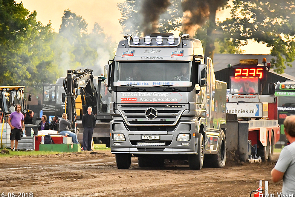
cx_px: 146
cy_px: 98
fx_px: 2761
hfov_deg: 6.1
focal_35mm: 337
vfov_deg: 4.1
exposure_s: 1/800
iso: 3200
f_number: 5.6
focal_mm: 220
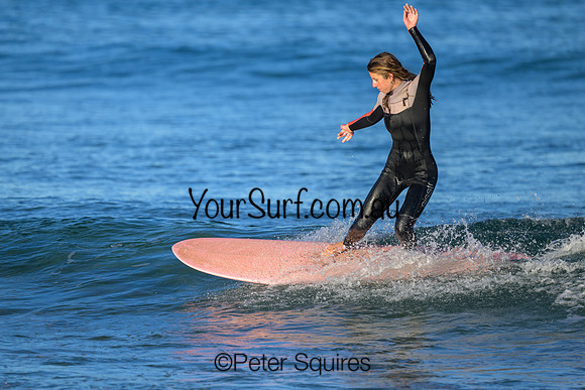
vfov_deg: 1.7
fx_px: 13002
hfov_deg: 2.6
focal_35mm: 800
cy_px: 195
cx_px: 292
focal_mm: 800
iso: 200
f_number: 6.3
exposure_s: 1/1000
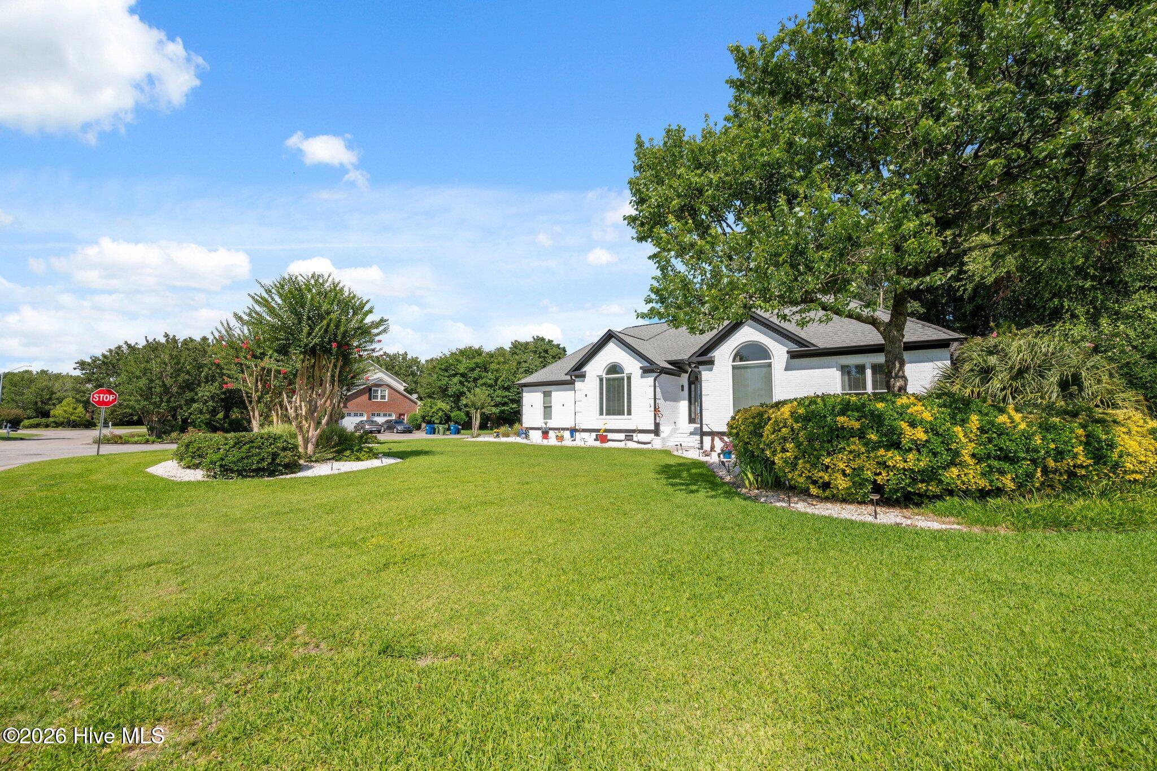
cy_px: 386
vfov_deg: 81.2
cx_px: 578
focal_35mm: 14
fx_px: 450
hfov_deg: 104.3
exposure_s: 1/15
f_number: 11
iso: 100
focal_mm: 14
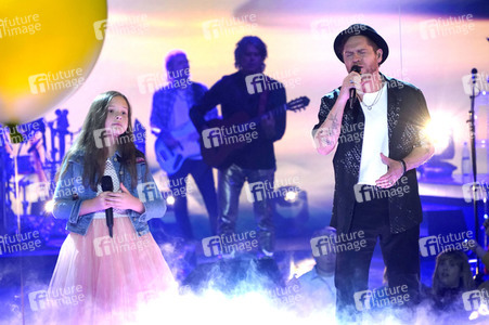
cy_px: 162
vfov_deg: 8.0
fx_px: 2321
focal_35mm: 171
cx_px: 244
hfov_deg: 12.0
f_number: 5.6
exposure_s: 1/160
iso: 3200
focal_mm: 171
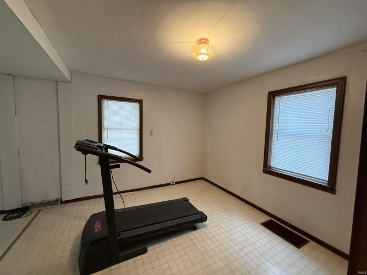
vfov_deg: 85.7
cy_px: 138
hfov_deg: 102.1
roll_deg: -0.4
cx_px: 184
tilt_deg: -3.6
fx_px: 148
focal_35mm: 14
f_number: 2.2
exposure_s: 1/60
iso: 500
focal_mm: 2.22
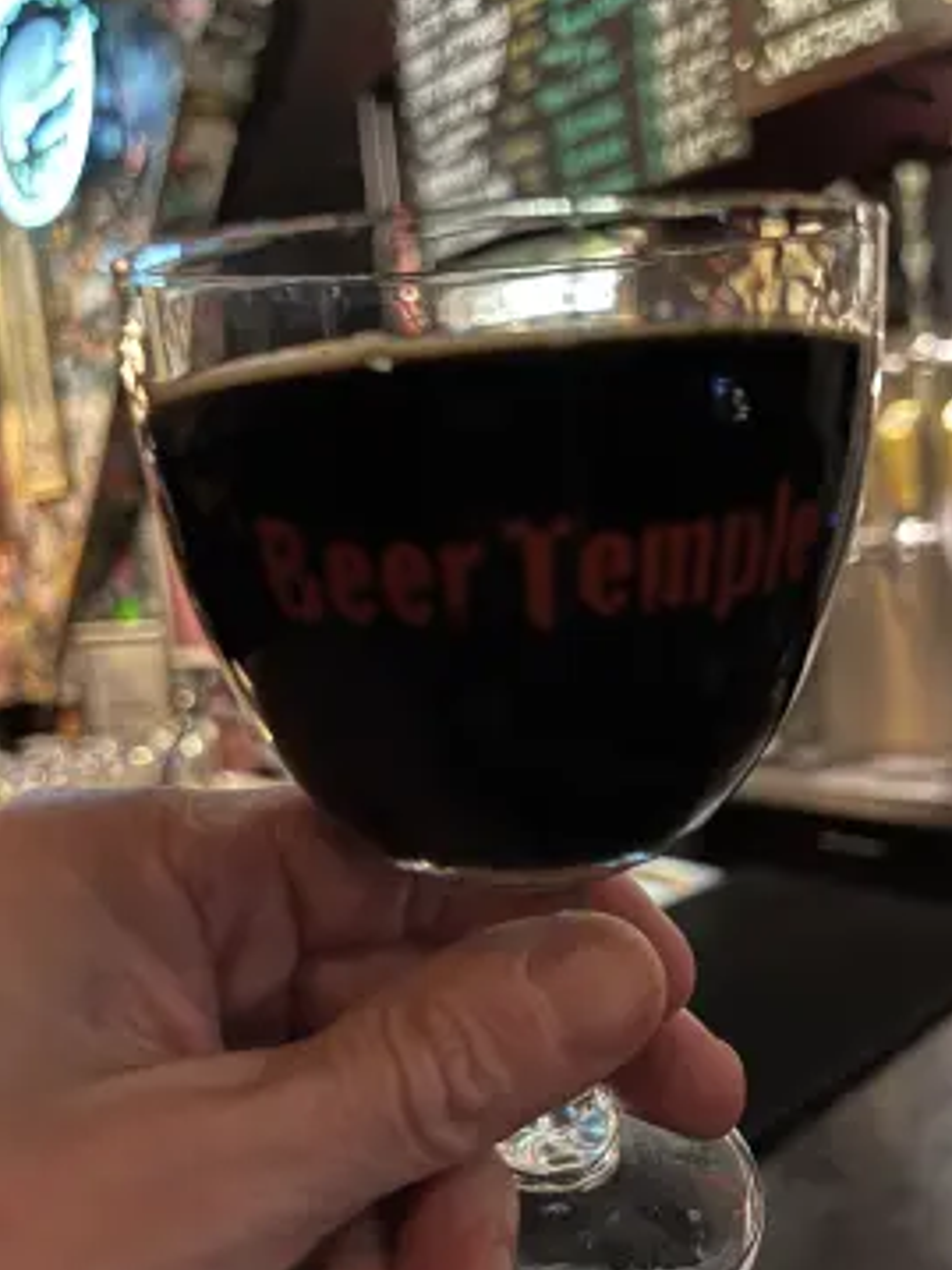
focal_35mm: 29
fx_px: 1064
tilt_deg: -7.7
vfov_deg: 61.7
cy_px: 654
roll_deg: +4.1
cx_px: 527
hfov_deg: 48.1
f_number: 1.6
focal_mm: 5.1
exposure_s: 1/17
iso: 1000
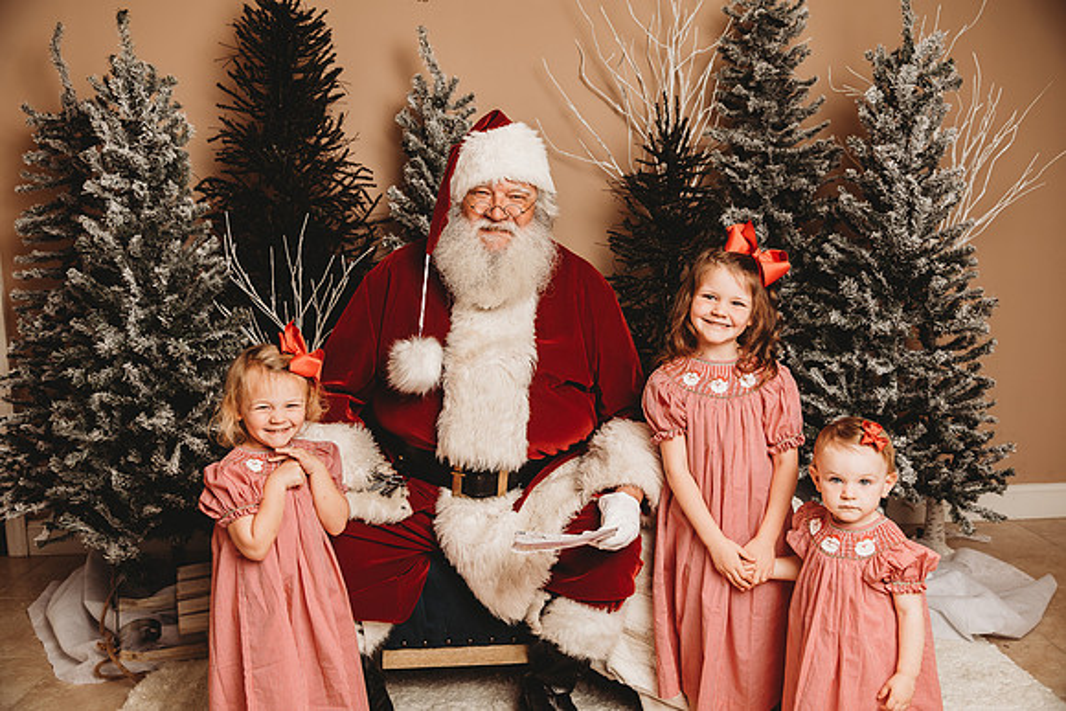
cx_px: 533
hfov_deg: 60.3
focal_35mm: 31
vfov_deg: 42.3
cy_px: 356
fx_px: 918
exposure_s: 1/160
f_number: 4
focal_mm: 31
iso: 100
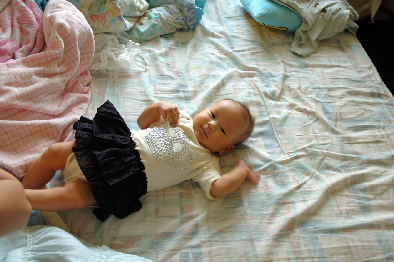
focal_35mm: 38
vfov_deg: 35.4
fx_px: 410
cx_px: 197
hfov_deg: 51.3
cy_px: 131
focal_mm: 25
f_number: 3.8
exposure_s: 1/25
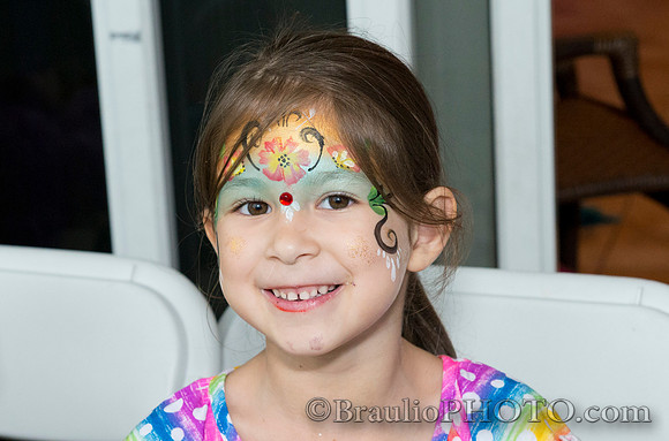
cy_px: 284
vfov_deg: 11.5
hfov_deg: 17.3
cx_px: 313
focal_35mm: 118
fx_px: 2194
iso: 3200
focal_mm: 70
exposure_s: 1/160
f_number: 7.1
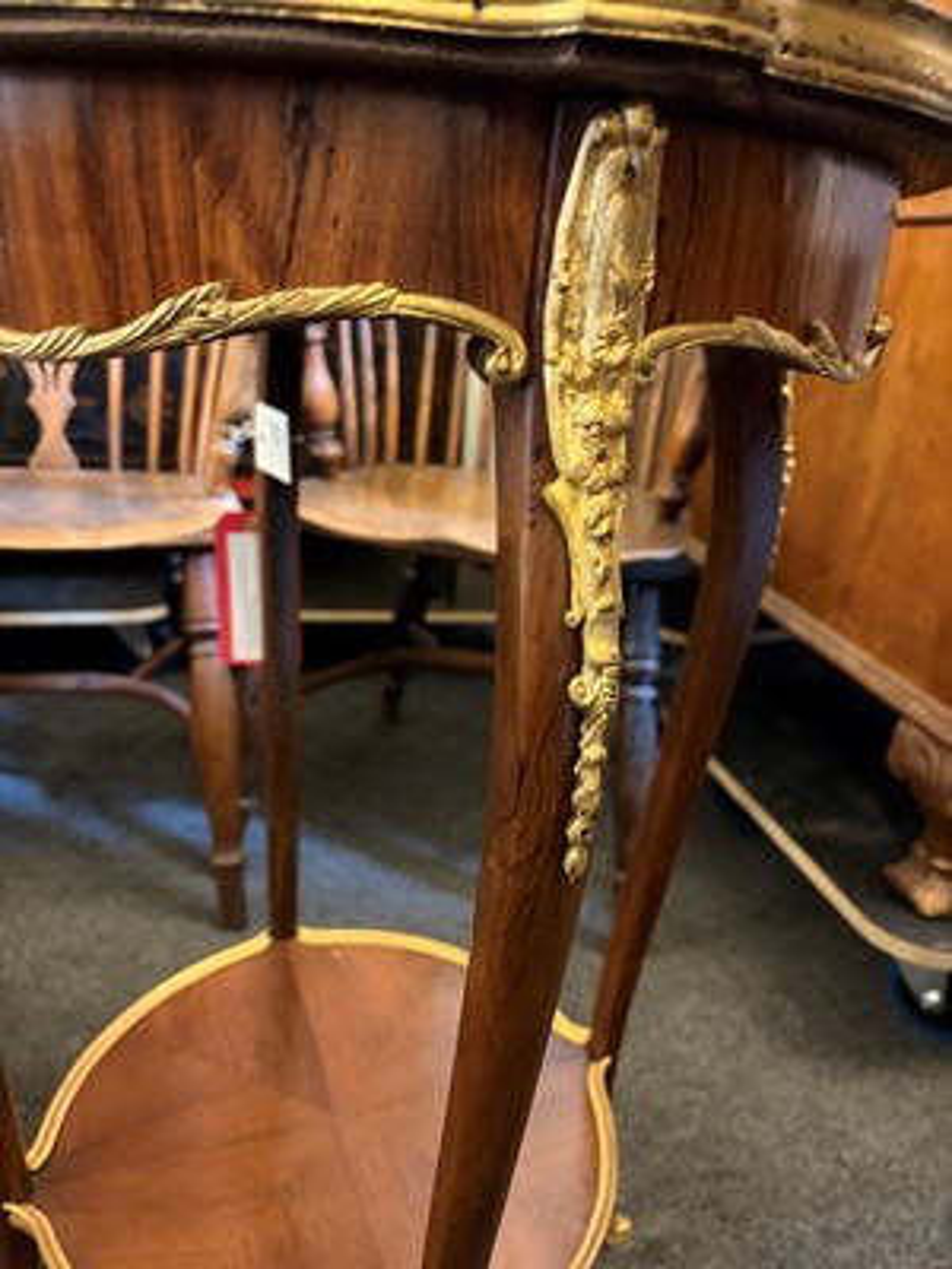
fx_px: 953
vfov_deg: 67.3
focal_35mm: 26
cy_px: 634
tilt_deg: -19.3
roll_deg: -3.2
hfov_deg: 53.1
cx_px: 476
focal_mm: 5.96
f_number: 1.6
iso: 500
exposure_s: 1/25
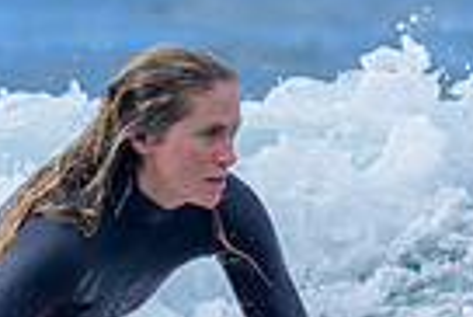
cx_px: -17
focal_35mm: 4109
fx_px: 54045
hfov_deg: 0.5
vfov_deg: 0.3
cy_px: 348
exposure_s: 1/2000
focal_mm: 800
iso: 360
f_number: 6.3
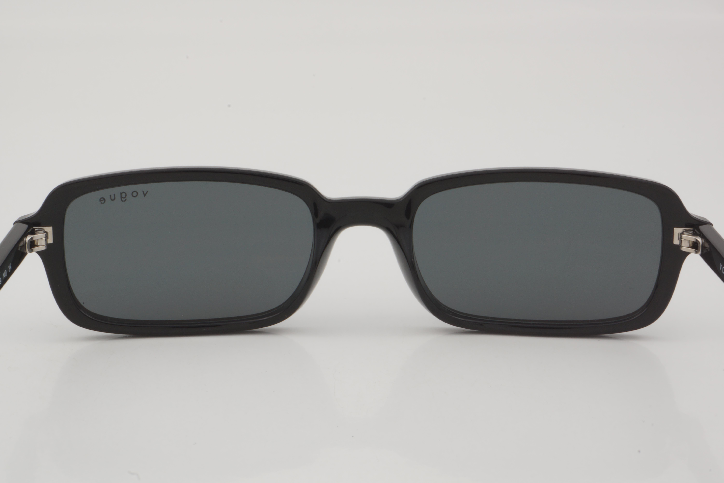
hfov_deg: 24.6
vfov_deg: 16.6
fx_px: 1659
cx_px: 362
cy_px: 242
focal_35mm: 82
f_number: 32
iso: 100
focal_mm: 55
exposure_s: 1/3
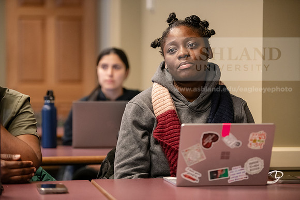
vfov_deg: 11.8
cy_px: 100
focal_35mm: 116
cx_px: 150
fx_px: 967
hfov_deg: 17.6
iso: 3200
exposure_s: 1/250
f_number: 2.8
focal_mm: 116
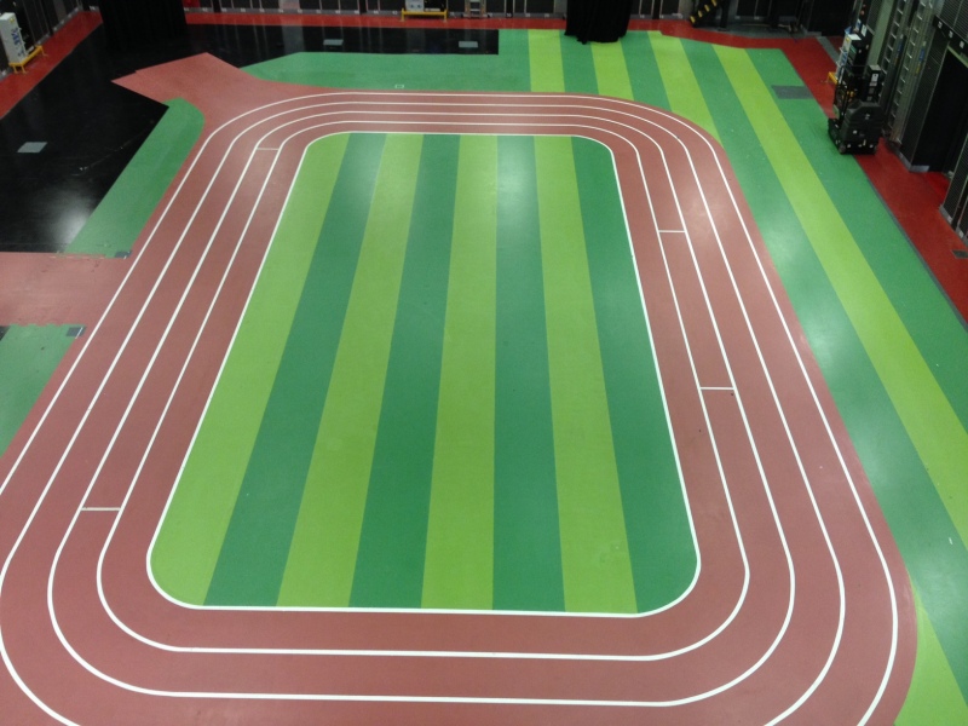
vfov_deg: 40.7
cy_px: 363
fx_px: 979
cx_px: 484
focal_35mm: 35
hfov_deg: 52.6
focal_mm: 4.28
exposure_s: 1/20
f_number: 2.4
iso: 125
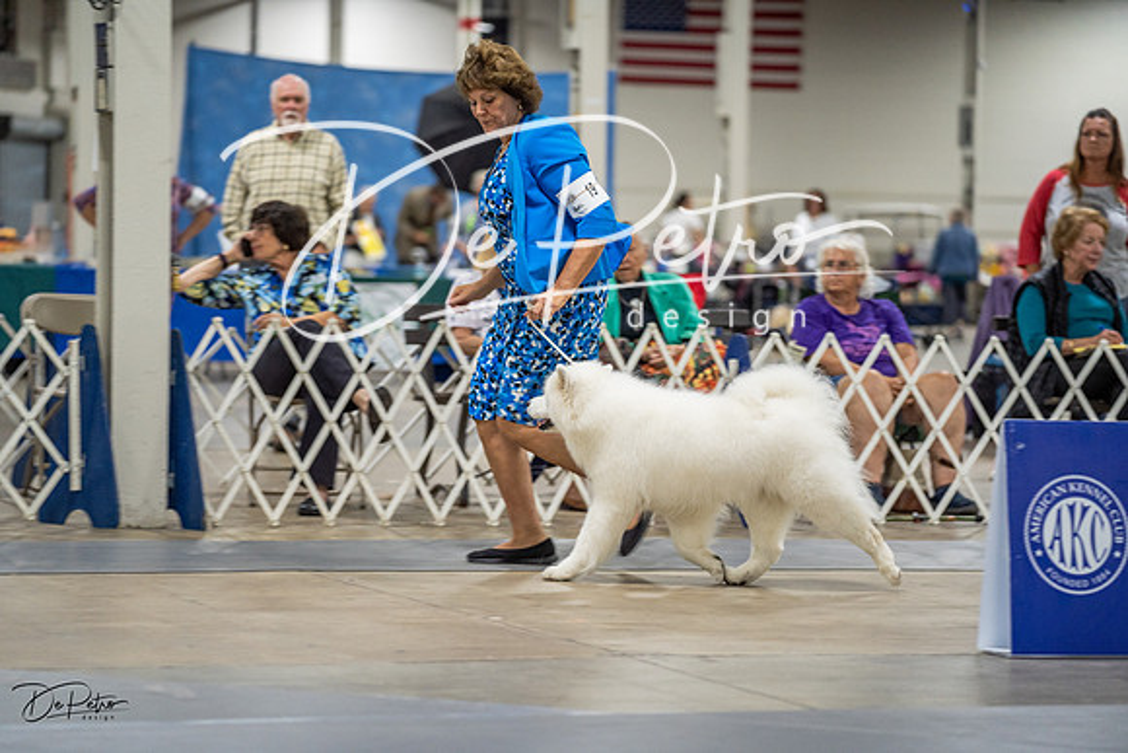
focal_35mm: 131
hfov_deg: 15.6
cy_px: 376
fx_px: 4105
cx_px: 564
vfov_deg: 10.5
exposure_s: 1/160
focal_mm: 131
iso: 1600
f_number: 2.8
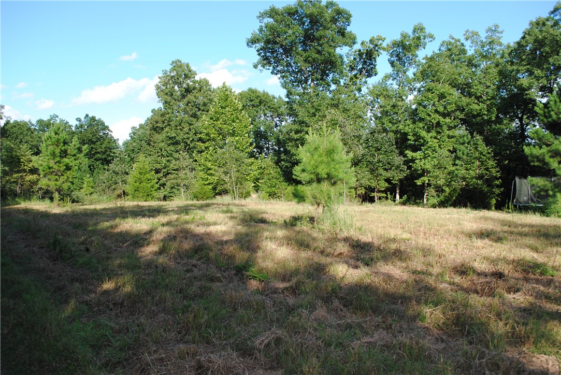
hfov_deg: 67.3
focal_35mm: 27
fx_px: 421
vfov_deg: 48.0
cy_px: 188
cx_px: 280
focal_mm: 18
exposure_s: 1/200
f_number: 6.3
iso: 100
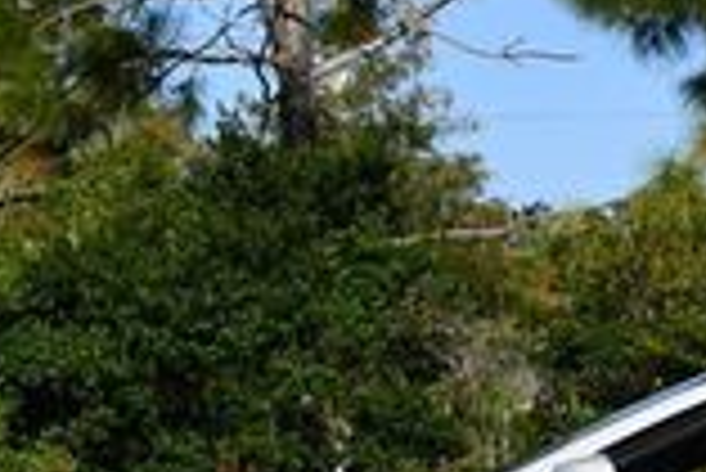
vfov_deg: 6.5
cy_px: 346
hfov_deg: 9.6
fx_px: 4161
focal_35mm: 212
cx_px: 863
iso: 100
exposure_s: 1/320
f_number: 9
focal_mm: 26
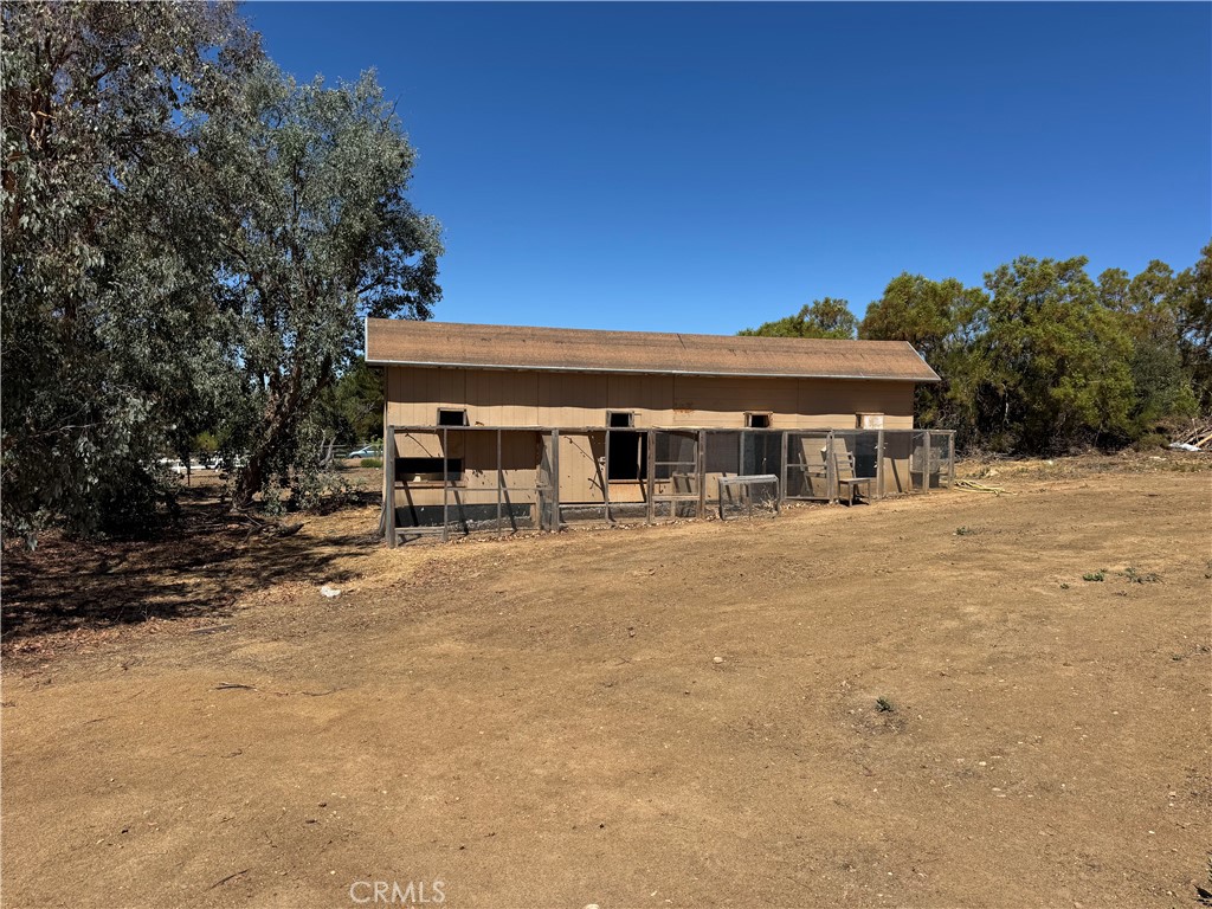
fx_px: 840
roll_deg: -0.6
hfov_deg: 71.6
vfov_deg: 56.8
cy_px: 454
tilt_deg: -2.8
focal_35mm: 24
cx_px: 606
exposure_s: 1/5348
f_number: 1.78
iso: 80
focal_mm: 6.76
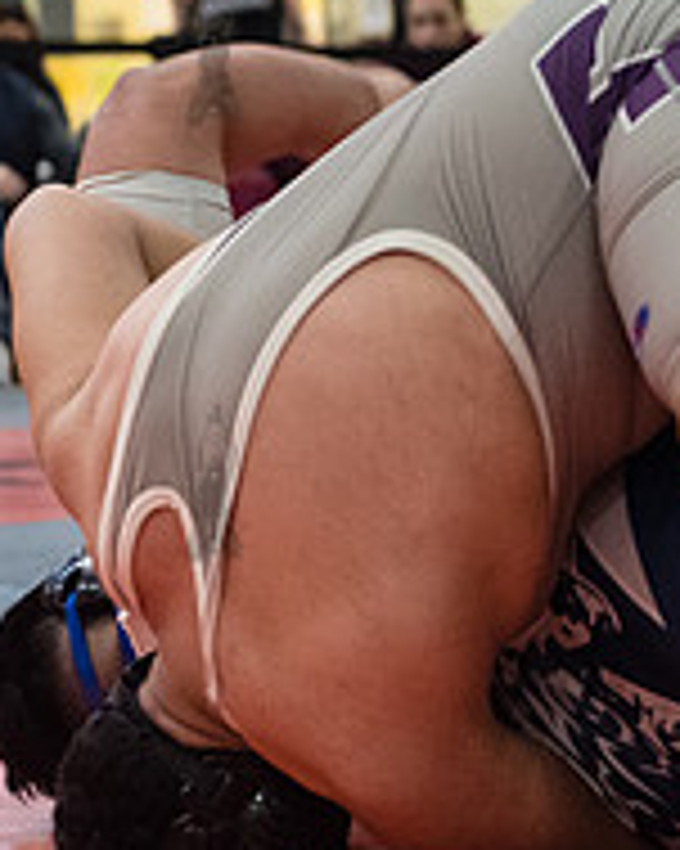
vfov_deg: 10.2
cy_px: 263
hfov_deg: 8.1
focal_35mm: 190
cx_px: 793
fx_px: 4784
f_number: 3.2
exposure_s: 1/500
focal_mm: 66
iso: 8000
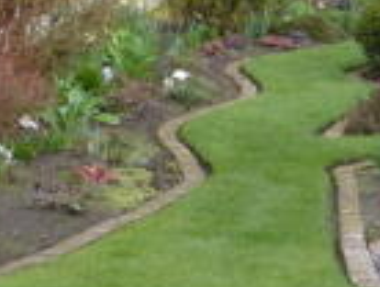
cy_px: 261
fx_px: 2133
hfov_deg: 9.8
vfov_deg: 7.7
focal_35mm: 194
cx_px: 640
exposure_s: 1/125
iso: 100
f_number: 4
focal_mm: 7.9
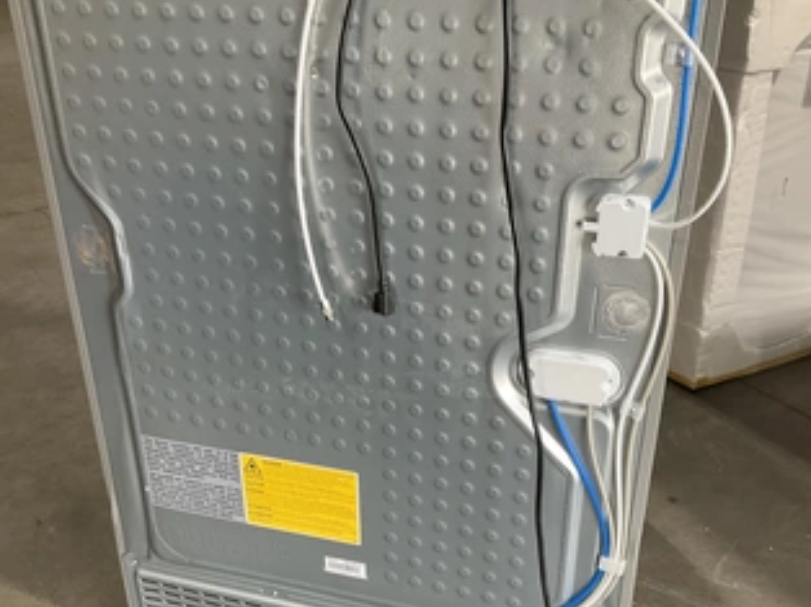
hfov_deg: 50.2
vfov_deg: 38.5
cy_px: 362
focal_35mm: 37
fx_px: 866
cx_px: 424
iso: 80
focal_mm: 3
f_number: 1.8
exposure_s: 1/60
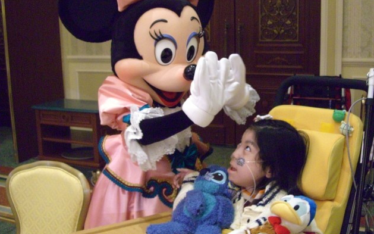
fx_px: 418
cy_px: 105
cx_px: 190
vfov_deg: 31.2
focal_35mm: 41
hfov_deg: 48.2
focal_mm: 7.9
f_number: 2.8
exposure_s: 1/60
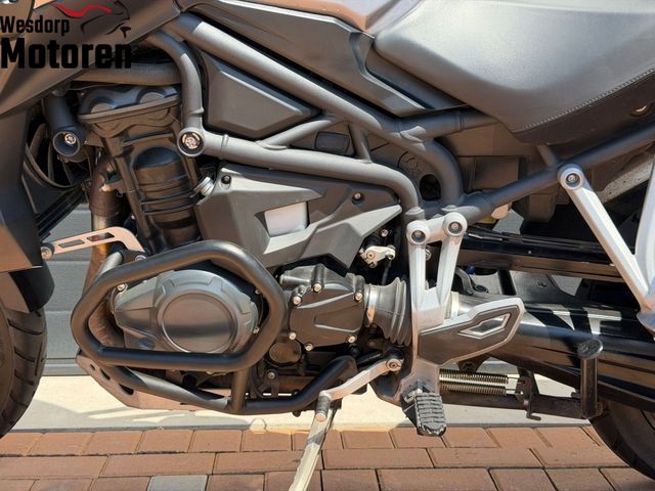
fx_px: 908
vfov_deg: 30.3
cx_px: 328
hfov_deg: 39.7
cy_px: 246
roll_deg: -2.4
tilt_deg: -8.7
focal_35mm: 48
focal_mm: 6.76
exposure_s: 1/1330
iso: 100
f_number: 1.78
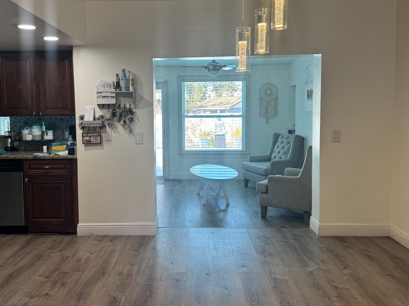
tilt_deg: -5.1
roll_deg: +0.9
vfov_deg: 45.3
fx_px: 366
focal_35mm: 31
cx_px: 178
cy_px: 131
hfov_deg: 58.2
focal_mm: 6.76
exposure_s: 1/120
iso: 80
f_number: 1.78
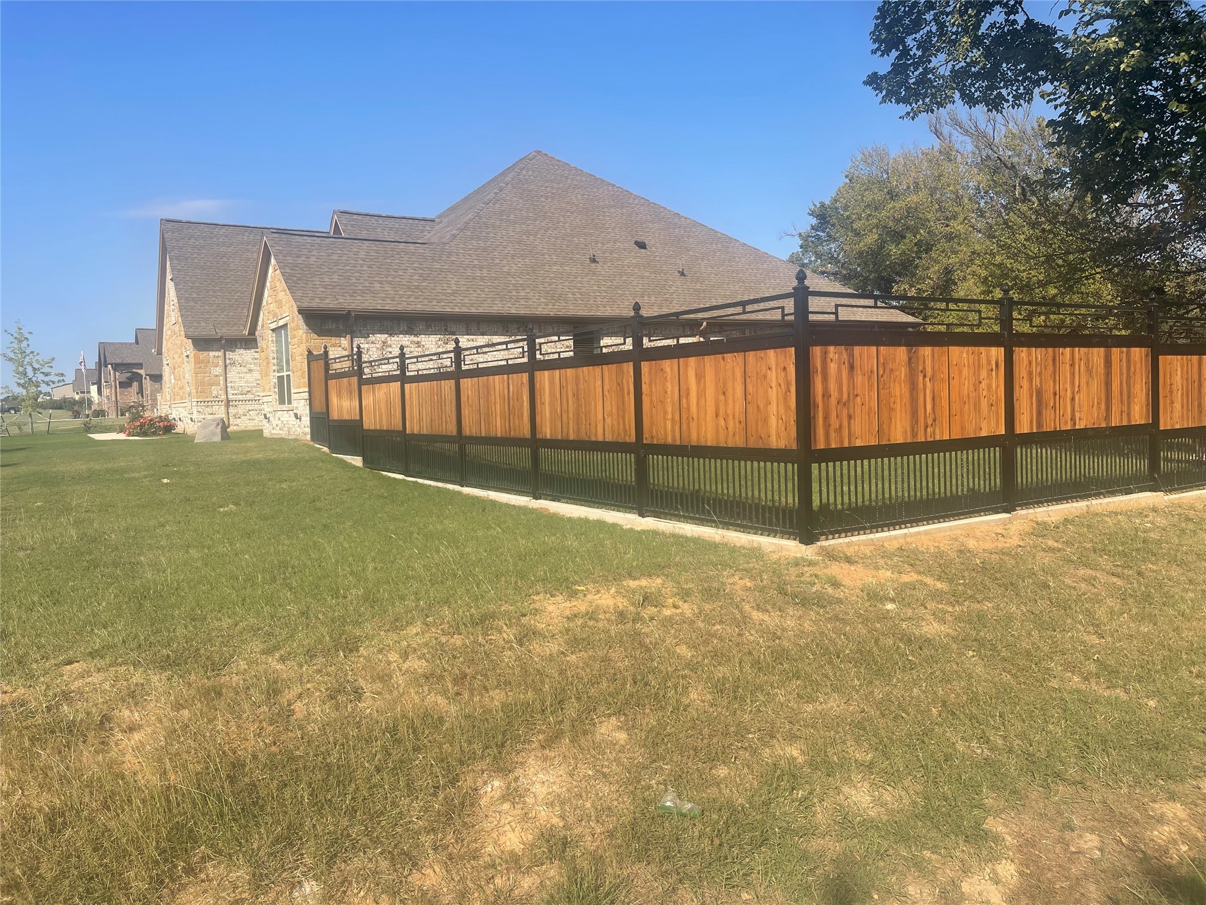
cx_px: 603
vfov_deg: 54.9
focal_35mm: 25
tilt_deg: -3.6
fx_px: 871
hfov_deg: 69.4
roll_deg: +1.8
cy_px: 452
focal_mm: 5.1
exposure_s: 1/3165
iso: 32
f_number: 1.6
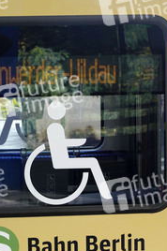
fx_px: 823
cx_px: 62
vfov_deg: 17.4
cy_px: 144
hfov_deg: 11.6
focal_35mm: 118
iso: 640
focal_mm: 79
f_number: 7.1
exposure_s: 1/160
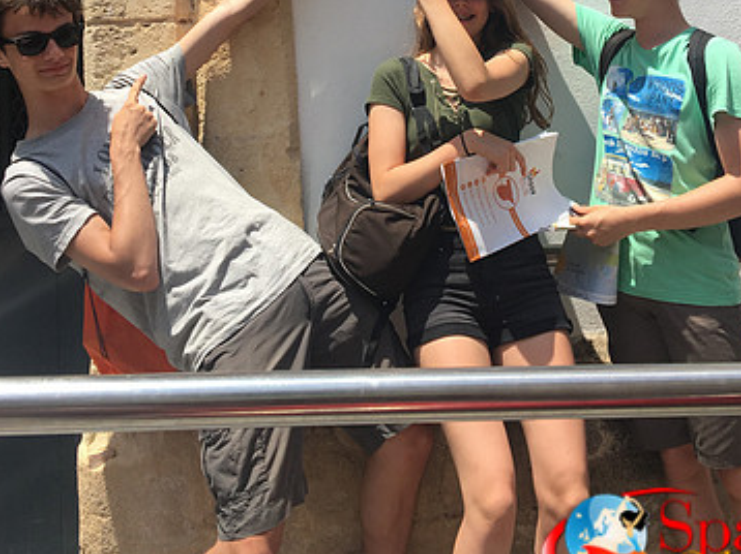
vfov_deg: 29.1
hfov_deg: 40.4
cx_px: 390
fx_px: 1005
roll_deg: +3.7
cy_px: 19
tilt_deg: +7.5
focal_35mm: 47
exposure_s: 1/1374
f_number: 2.2
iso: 25
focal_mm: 4.15
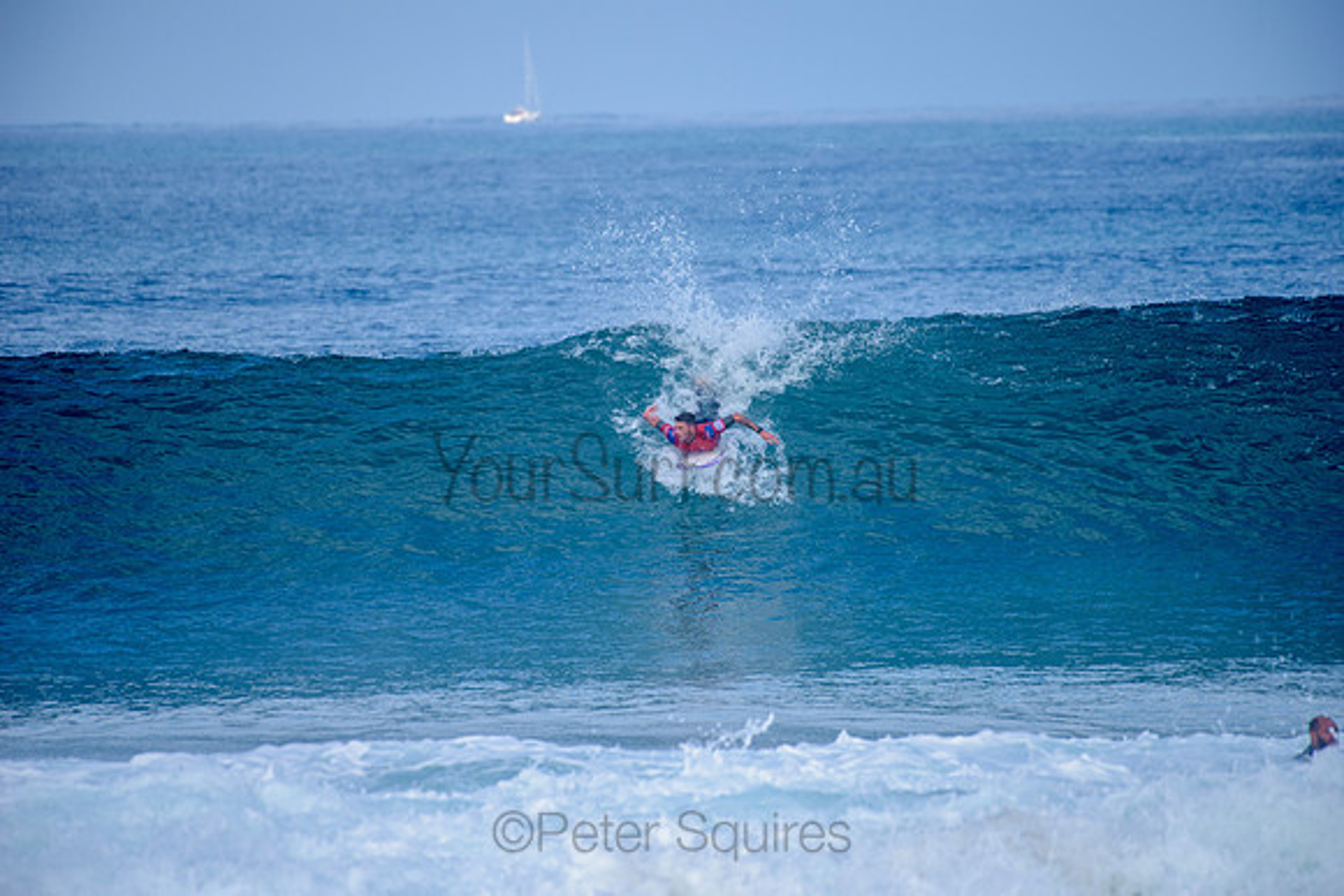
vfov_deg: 2.8
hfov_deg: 4.1
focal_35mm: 500
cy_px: 448
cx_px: 672
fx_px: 18674
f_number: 5.6
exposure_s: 1/2000
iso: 250
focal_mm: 500
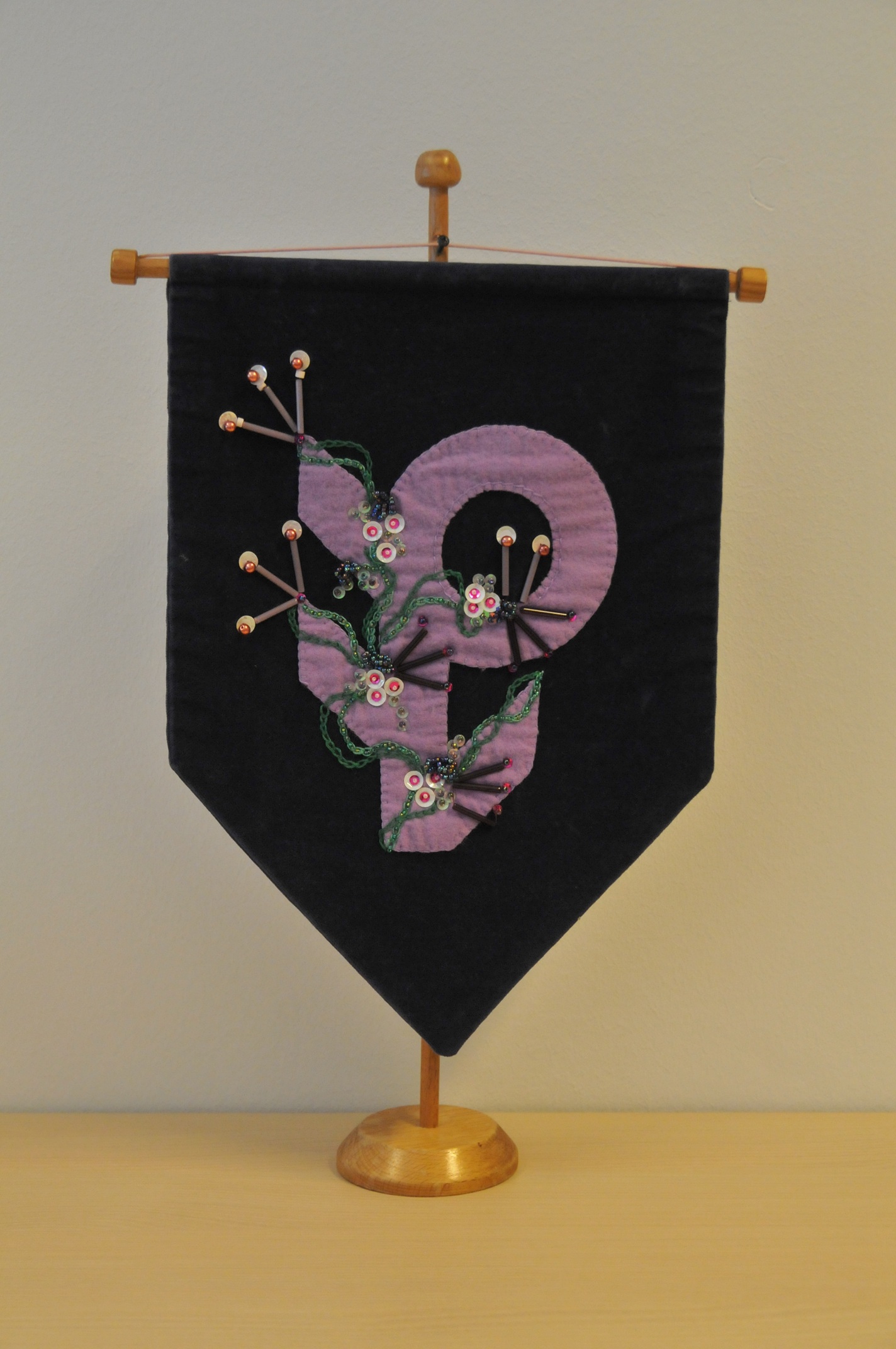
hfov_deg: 20.6
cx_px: 448
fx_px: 2470
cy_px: 674
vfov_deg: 30.5
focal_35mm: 66
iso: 1600
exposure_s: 1/100
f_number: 5
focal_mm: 44
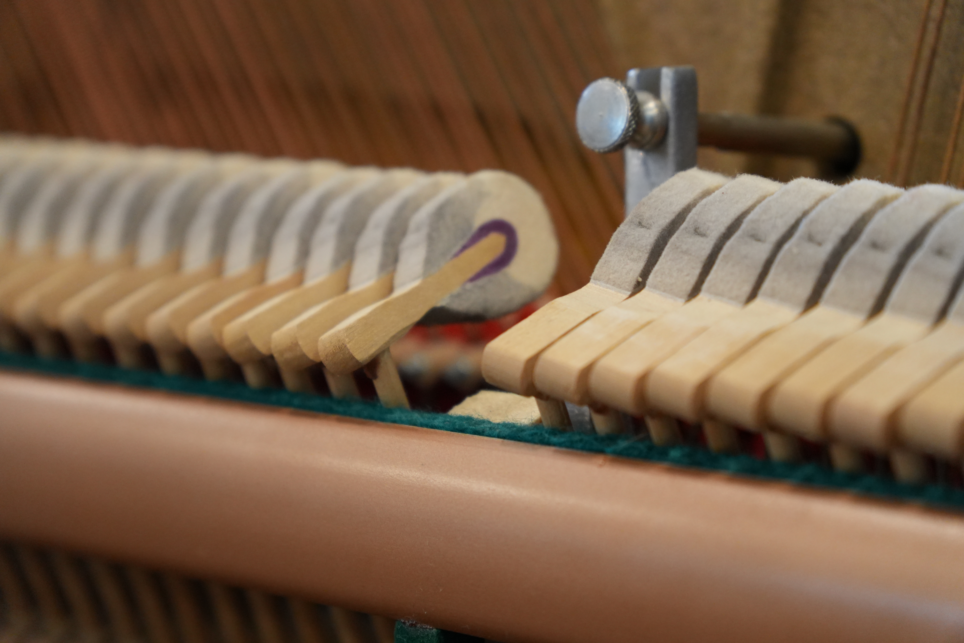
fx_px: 2811
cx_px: 482
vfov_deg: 13.0
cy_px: 322
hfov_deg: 19.5
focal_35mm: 105
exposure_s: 1/125
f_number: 2.8
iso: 2000
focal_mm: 70
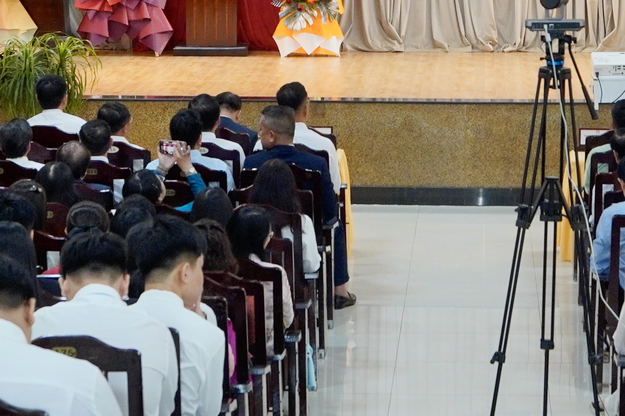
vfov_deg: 9.2
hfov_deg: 13.9
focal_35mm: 147
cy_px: -73
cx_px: 433
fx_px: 2551
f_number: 4.5
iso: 640
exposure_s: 1/60
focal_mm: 30
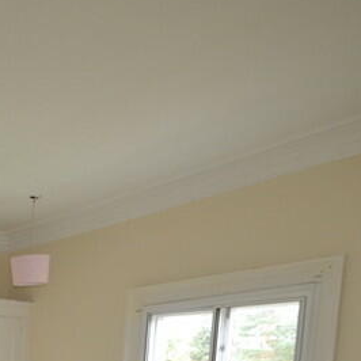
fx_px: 578
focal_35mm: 49
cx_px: -71
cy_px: 432
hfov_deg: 29.8
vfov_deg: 29.8
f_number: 3.5
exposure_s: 1/60
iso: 640
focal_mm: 10
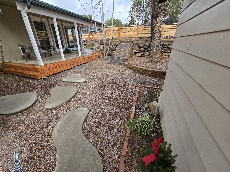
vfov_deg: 89.9
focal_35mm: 13
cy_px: 86
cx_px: 115
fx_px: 86
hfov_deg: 106.2
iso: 50
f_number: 2.2
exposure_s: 1/607
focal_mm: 2.2
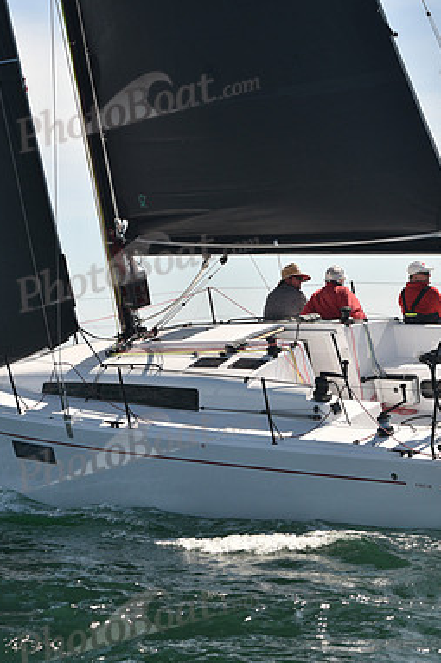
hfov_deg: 12.9
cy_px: 333
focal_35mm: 106
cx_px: 351
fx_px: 1949
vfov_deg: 19.3
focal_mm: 70
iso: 250
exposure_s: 1/640
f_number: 6.3
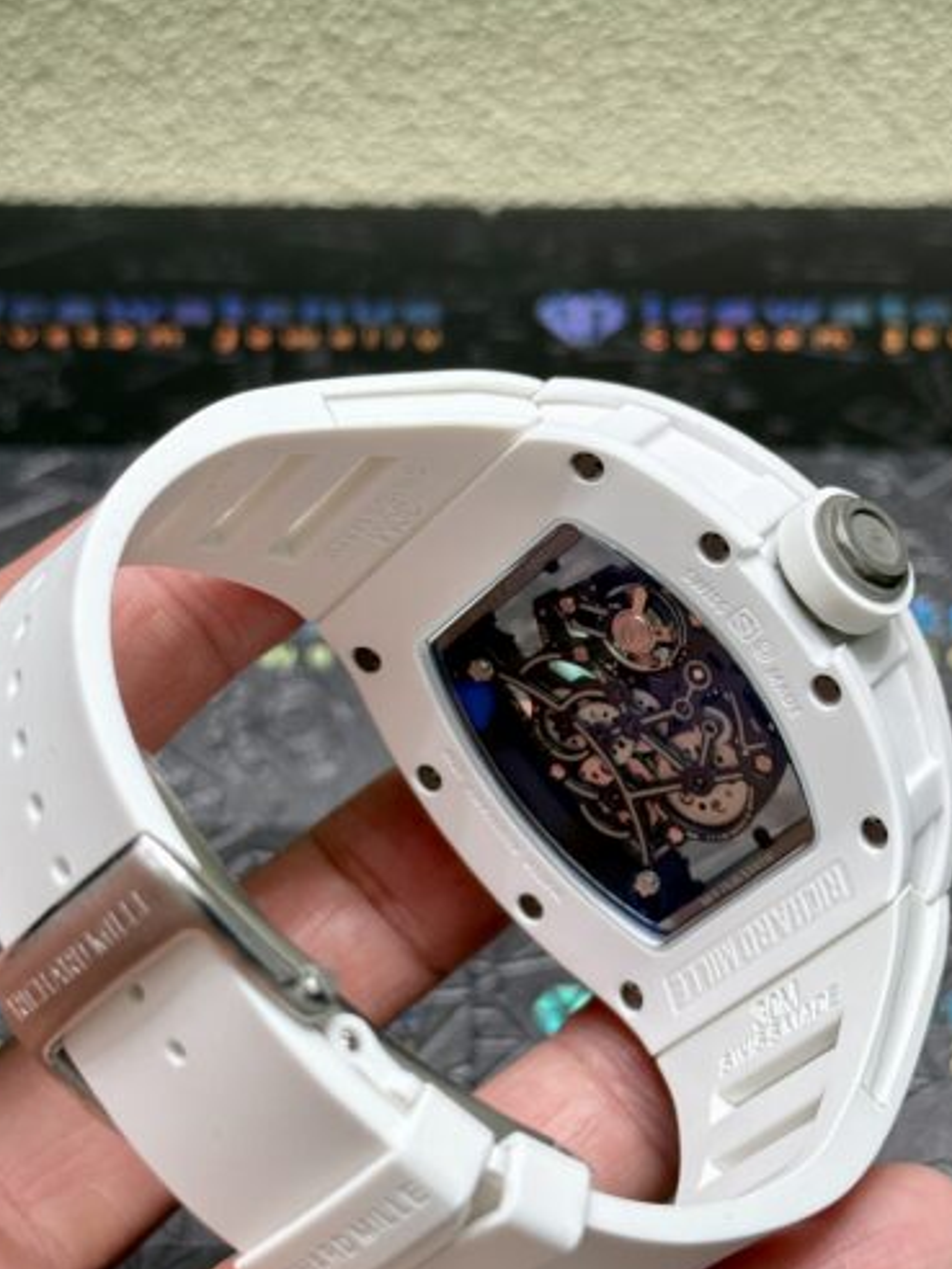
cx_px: 526
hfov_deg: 18.9
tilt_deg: -47.3
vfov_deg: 25.0
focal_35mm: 78
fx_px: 2860
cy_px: 743
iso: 50
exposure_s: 1/100
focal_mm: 6.76
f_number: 1.78
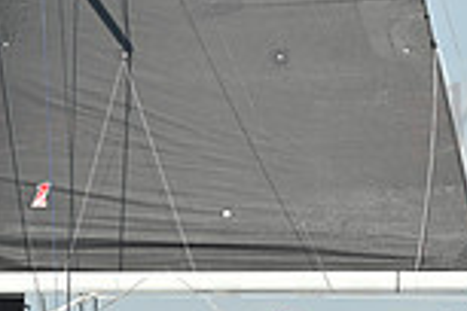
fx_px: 4825
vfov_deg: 3.7
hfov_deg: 5.5
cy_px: 282
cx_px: 247
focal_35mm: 372
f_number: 7.1
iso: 320
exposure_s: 1/2000
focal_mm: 98
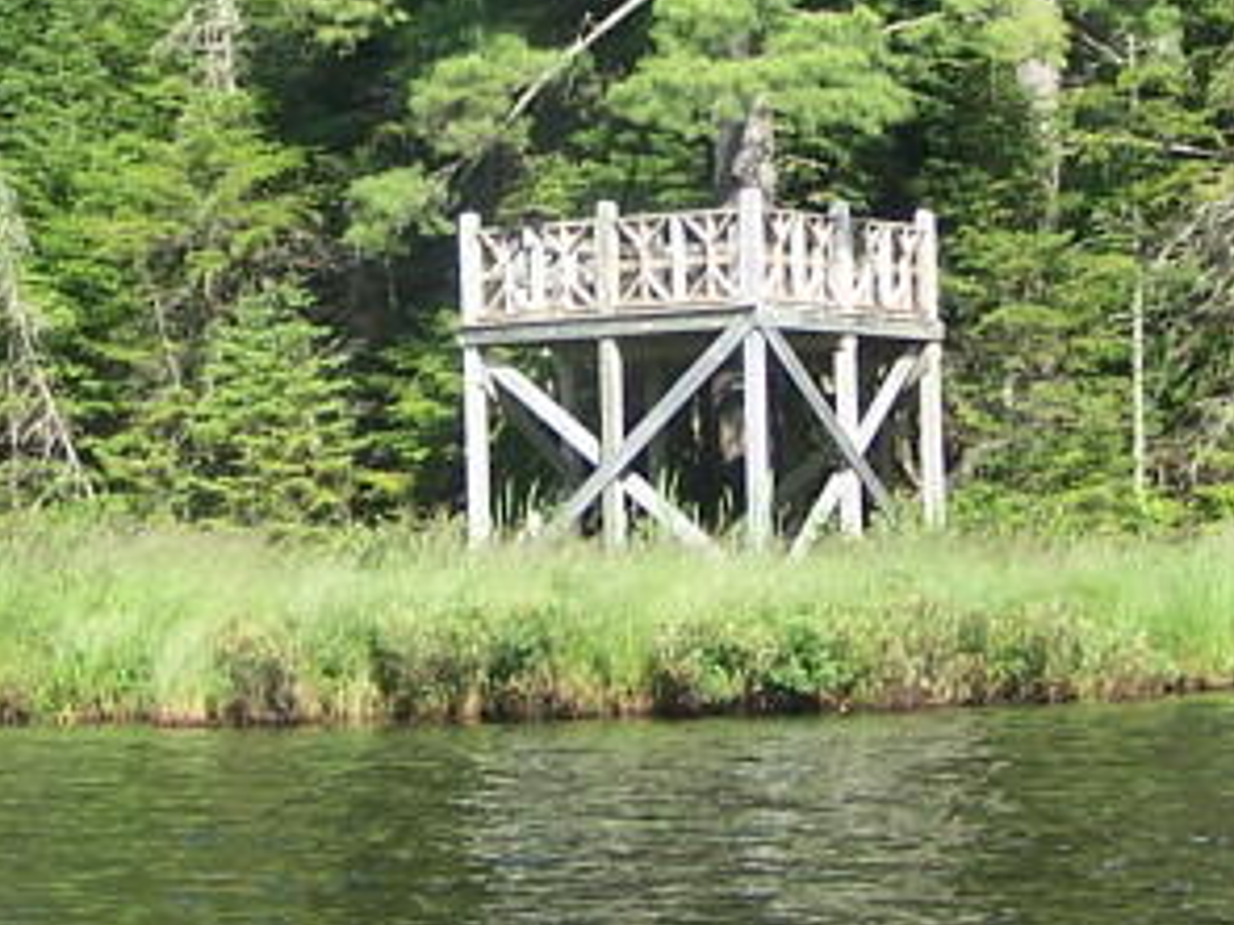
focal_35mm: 132
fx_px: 4704
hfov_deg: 14.9
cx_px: 586
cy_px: 167
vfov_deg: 11.2
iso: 80
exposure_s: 1/500
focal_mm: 6.3
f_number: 2.8
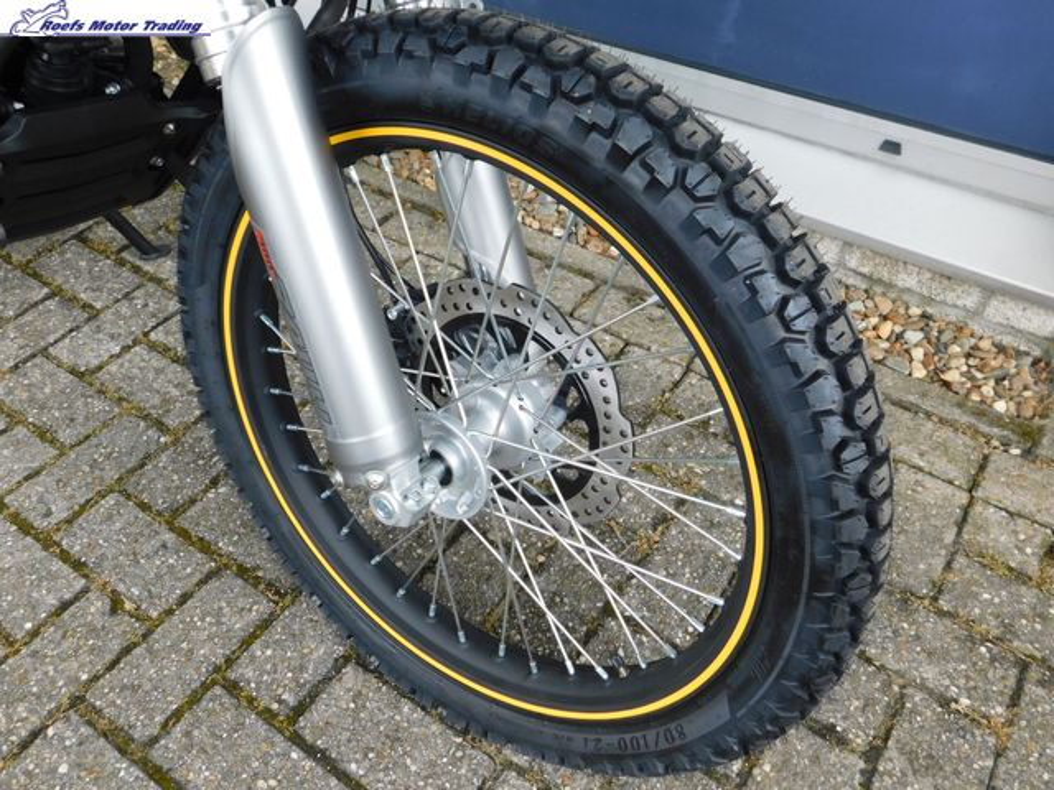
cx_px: 527
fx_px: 853
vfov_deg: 49.7
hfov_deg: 63.4
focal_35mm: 28
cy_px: 395
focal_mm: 4.9
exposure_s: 1/80
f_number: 3.2
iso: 125
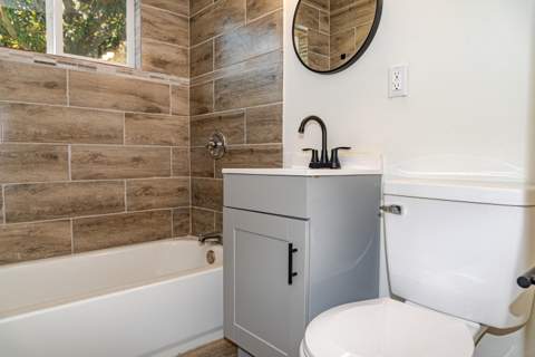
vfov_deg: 53.1
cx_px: 268
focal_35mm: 24
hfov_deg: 73.7
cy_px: 178
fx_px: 357
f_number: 7.1
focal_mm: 24
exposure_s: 1/125
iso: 500
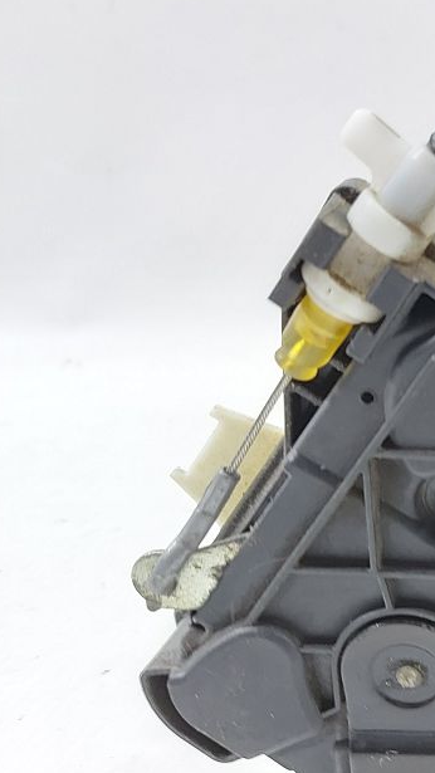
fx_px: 1210
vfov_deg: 35.2
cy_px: 507
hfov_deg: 16.9
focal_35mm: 59
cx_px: 775
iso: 200
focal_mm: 5.23
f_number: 1.8
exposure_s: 1/33
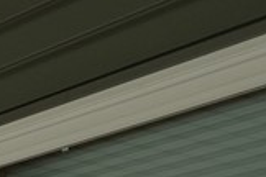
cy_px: 461
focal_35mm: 134
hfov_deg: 10.7
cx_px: -522
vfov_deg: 9.0
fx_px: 990
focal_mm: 7.6
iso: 125
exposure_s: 1/1250
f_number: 2
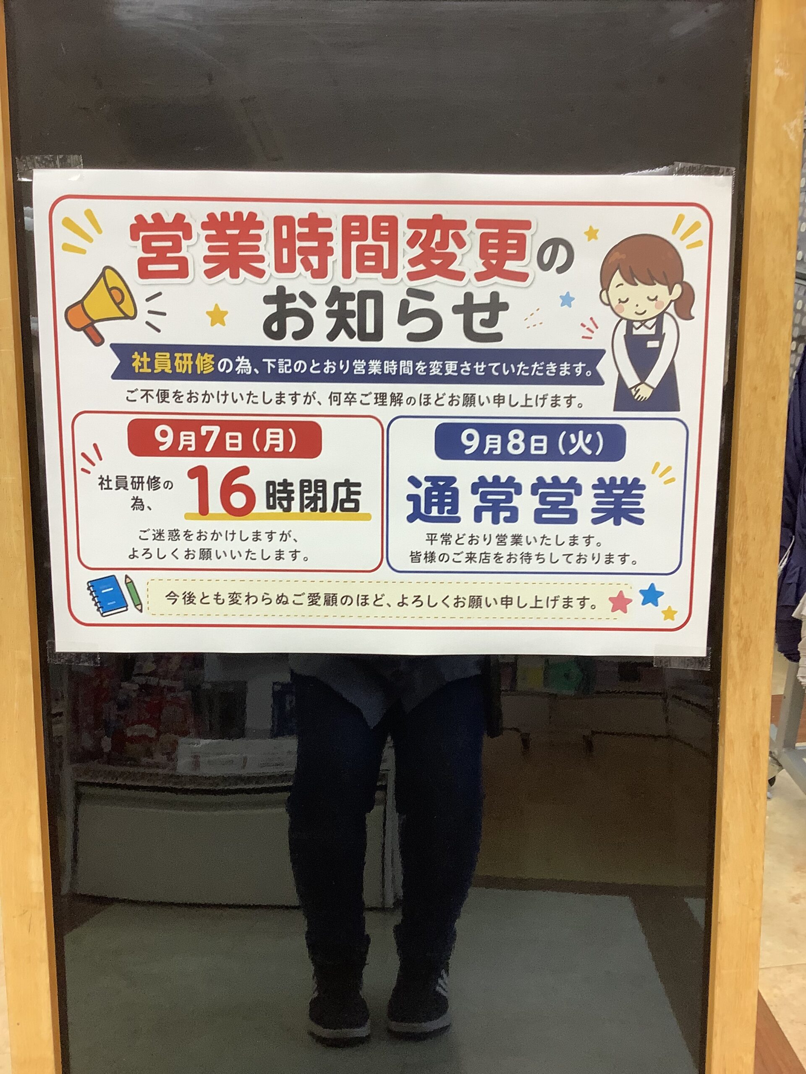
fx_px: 962
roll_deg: -0.6
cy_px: 537
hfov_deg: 45.4
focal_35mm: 31
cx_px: 403
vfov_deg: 58.4
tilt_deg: -22.9
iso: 64
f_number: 2.4
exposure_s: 1/60
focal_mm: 3.3
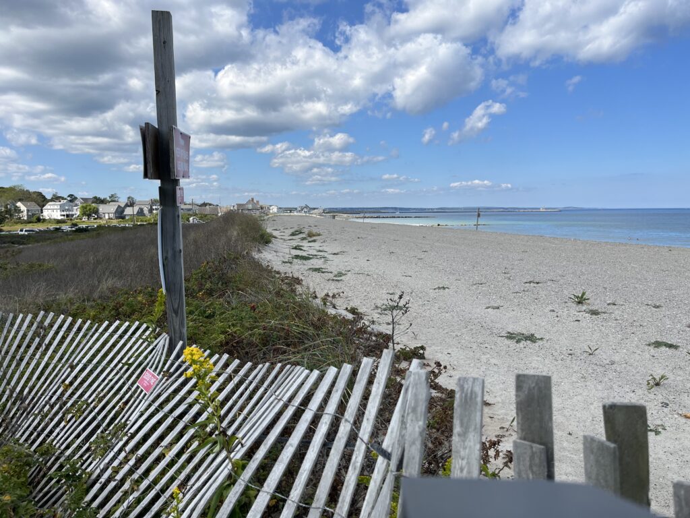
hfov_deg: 67.3
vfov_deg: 53.1
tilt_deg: -5.6
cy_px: 259
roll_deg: +0.3
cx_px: 345
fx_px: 518
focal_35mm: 26
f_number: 1.6
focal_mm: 5.1
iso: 50
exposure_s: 1/3745
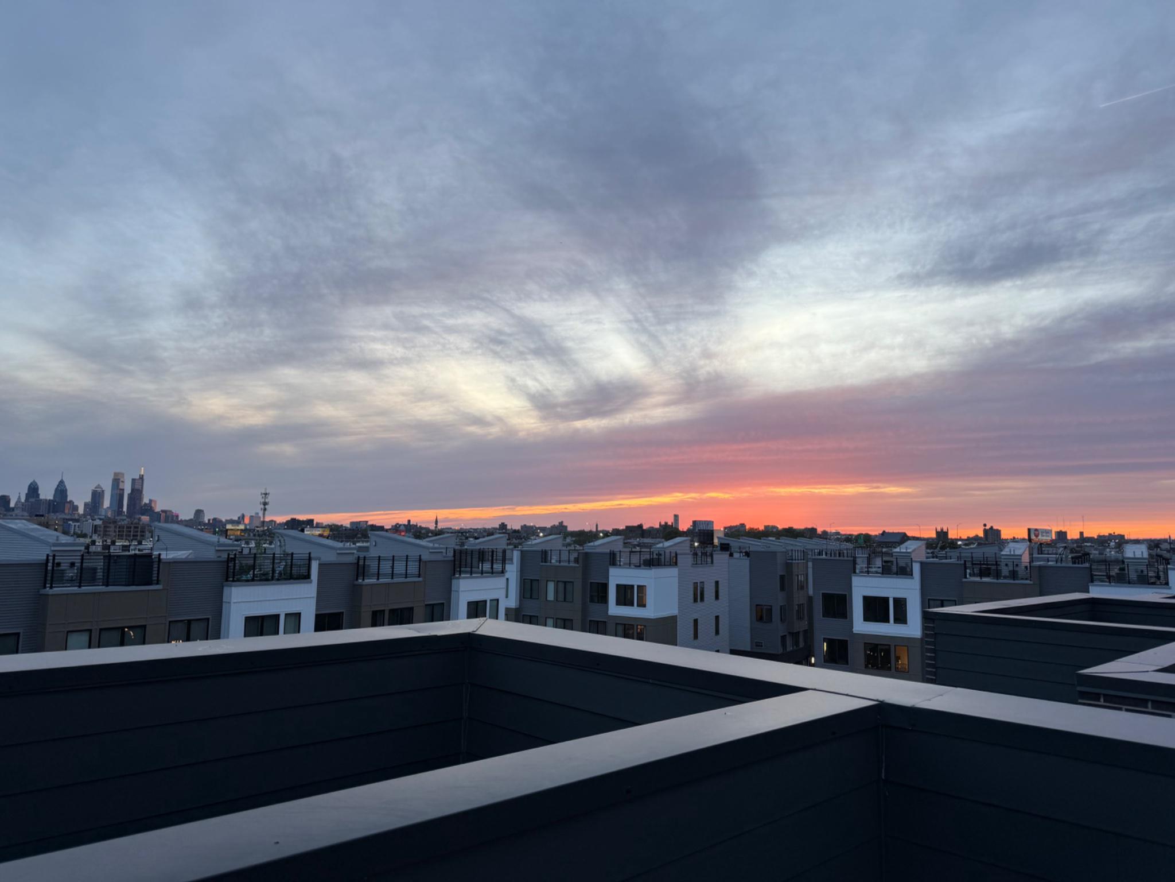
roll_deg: -0.8
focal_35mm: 24
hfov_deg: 71.6
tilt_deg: +6.4
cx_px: 588
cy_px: 441
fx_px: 815
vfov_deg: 56.8
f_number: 1.78
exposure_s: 1/121
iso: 50
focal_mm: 6.76
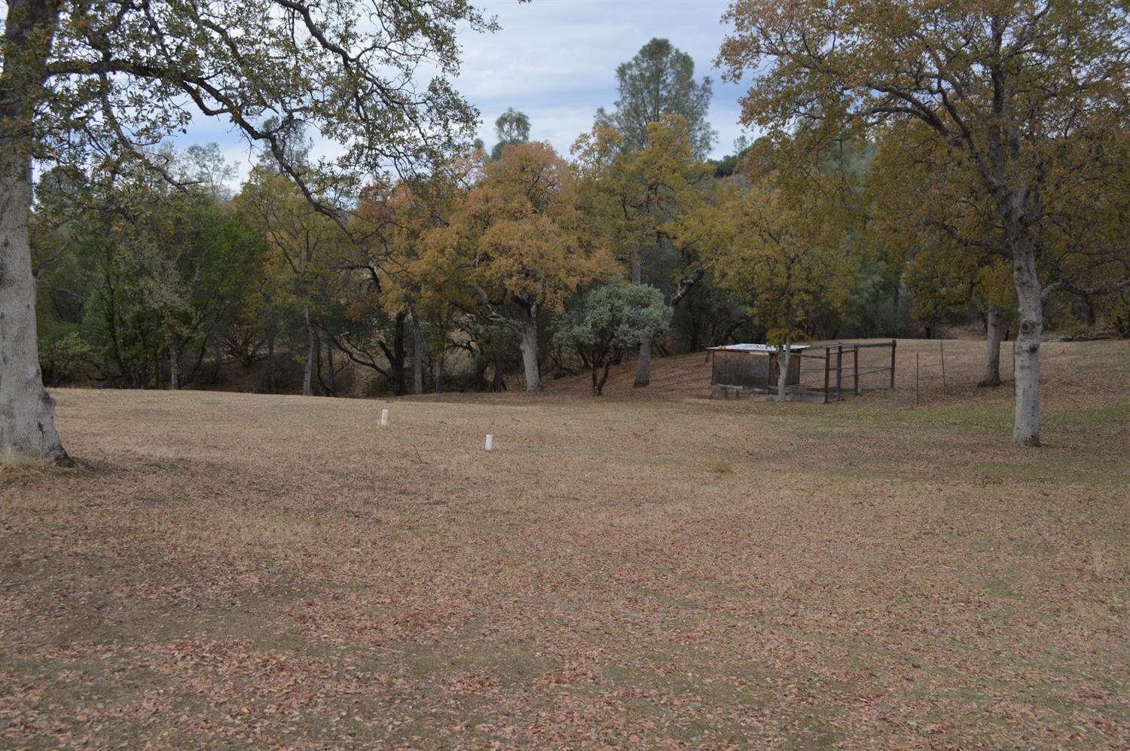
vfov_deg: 43.5
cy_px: 376
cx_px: 565
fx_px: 941
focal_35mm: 30
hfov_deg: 62.0
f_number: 5.6
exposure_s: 1/125
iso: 160
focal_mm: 20
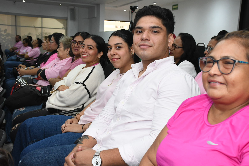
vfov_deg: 28.1
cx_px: 124
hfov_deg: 41.1
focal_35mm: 48
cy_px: 83
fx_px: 332
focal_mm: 32
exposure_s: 1/100
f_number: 7.1
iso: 2500
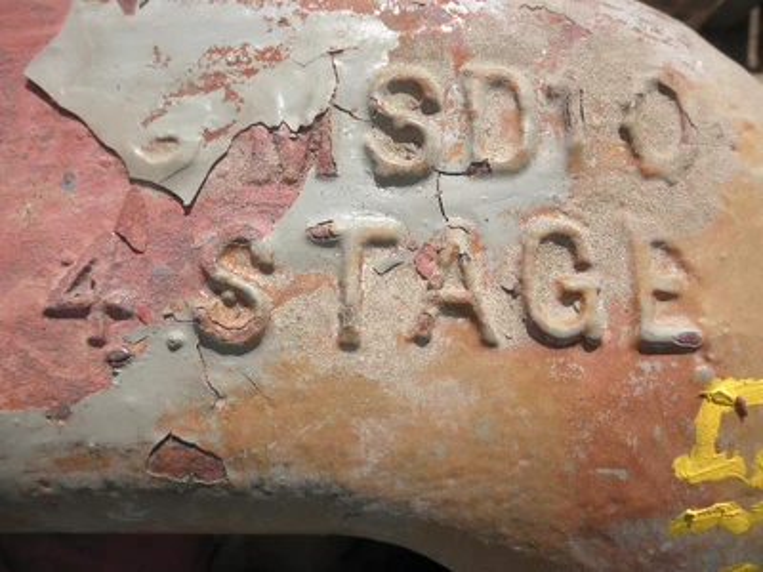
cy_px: 286
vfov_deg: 49.7
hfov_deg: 63.4
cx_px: 382
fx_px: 617
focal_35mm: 28
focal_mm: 5
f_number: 8.5
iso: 64
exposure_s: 1/160
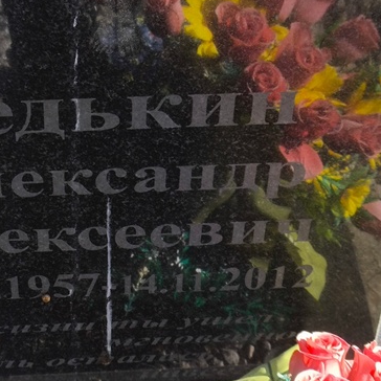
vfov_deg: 17.9
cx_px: 129
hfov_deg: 17.9
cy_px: 176
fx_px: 1208
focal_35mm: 97
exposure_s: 1/391
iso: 50
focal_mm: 4.71
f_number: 1.7
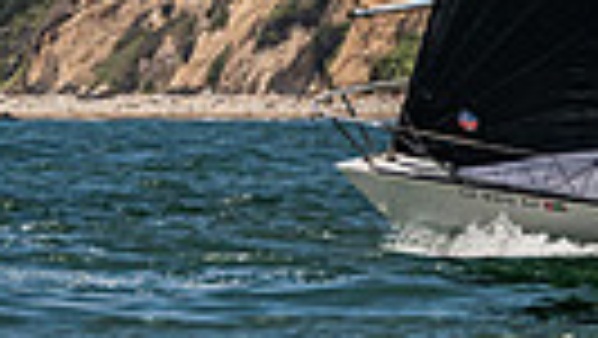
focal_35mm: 996
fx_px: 15803
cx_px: 980
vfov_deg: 1.2
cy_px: -531
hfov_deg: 2.2
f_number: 8
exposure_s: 1/3200
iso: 400
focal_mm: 190
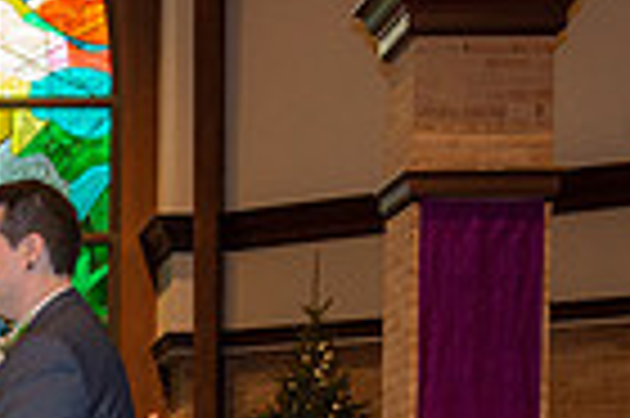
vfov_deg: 8.7
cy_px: 710
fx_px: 2657
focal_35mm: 152
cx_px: -166
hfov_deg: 13.1
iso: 1600
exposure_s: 1/100
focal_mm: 36
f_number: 7.1
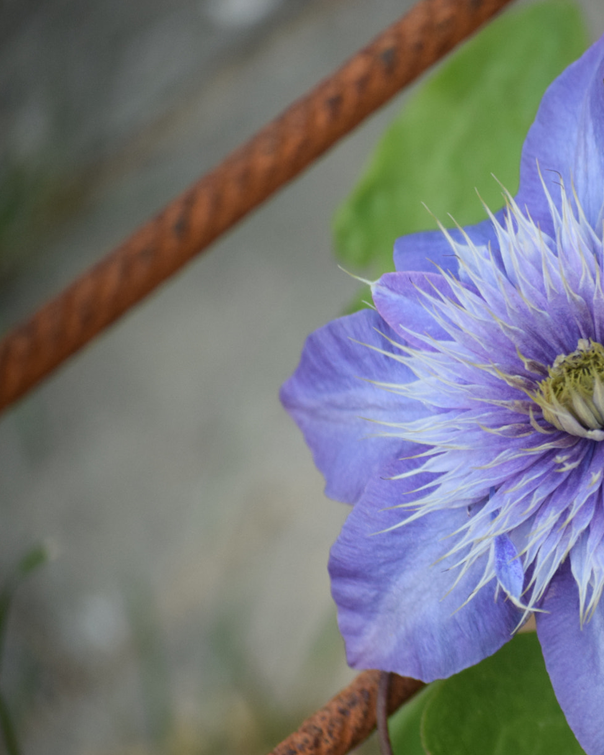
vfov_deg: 8.2
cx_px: 615
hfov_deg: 6.5
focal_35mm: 237
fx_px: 5295
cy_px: 421
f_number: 4.5
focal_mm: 100
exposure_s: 1/125
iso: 1000
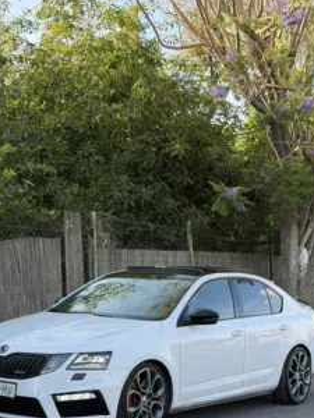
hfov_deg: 22.9
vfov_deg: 30.2
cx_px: 141
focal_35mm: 64
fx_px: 774
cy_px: 251
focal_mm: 6.76
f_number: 1.78
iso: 64
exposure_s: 1/906
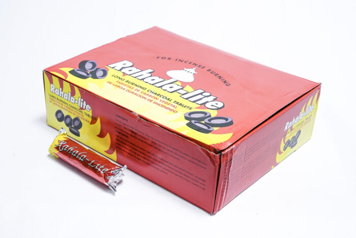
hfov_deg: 33.9
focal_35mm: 59
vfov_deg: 23.0
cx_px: 178
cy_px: 119
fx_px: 584
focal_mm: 59
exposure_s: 1/250
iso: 3200
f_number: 8
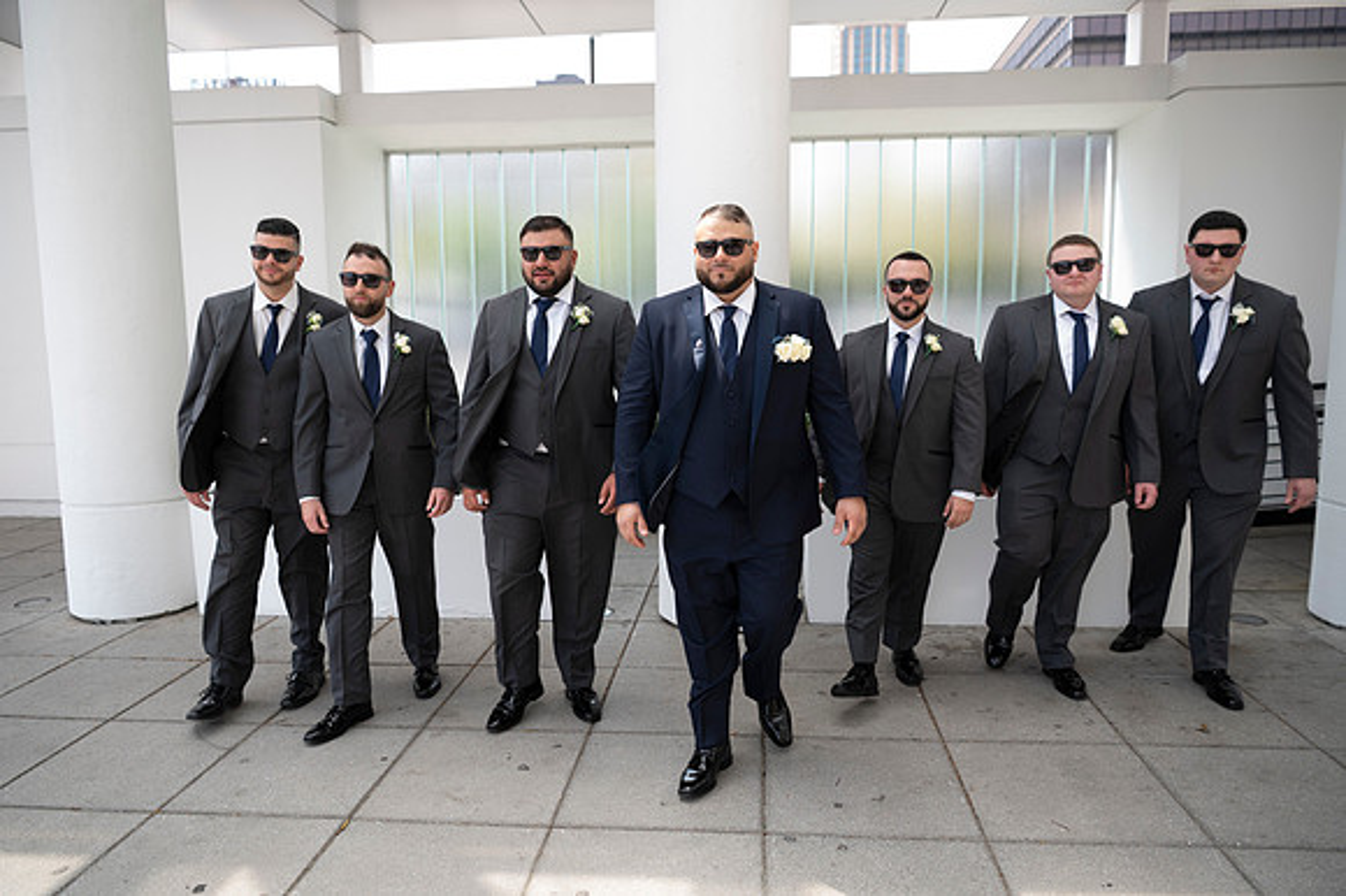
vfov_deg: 53.1
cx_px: 673
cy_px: 448
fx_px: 897
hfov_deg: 73.8
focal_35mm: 24
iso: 50
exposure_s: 1/250
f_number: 2.8
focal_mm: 24
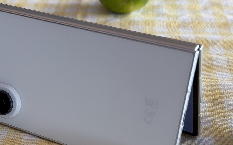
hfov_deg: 27.6
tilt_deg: -33.0
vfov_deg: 17.5
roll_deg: +1.7
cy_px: 102
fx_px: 470
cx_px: 68
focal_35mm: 74
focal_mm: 6.76
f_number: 1.78
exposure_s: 1/114
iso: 100
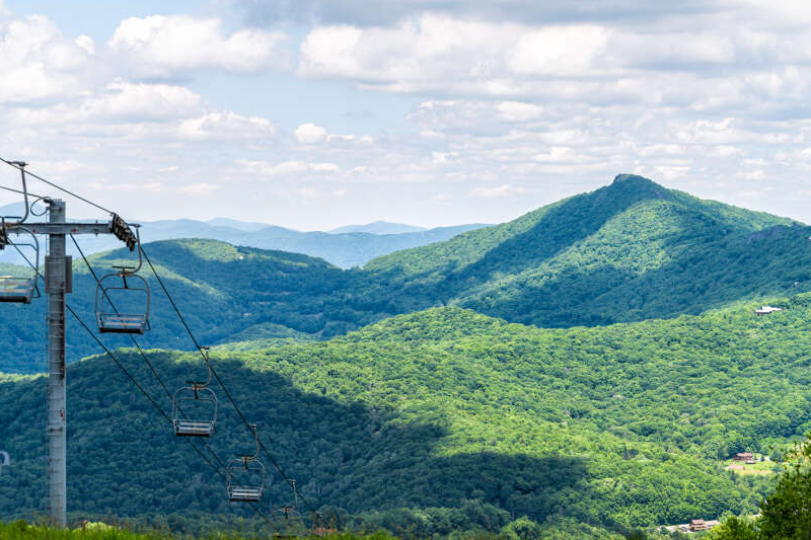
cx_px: 444
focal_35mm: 105
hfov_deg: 19.5
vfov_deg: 13.0
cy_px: 288
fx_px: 2365
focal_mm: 70
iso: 64
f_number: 2.8
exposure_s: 1/1000
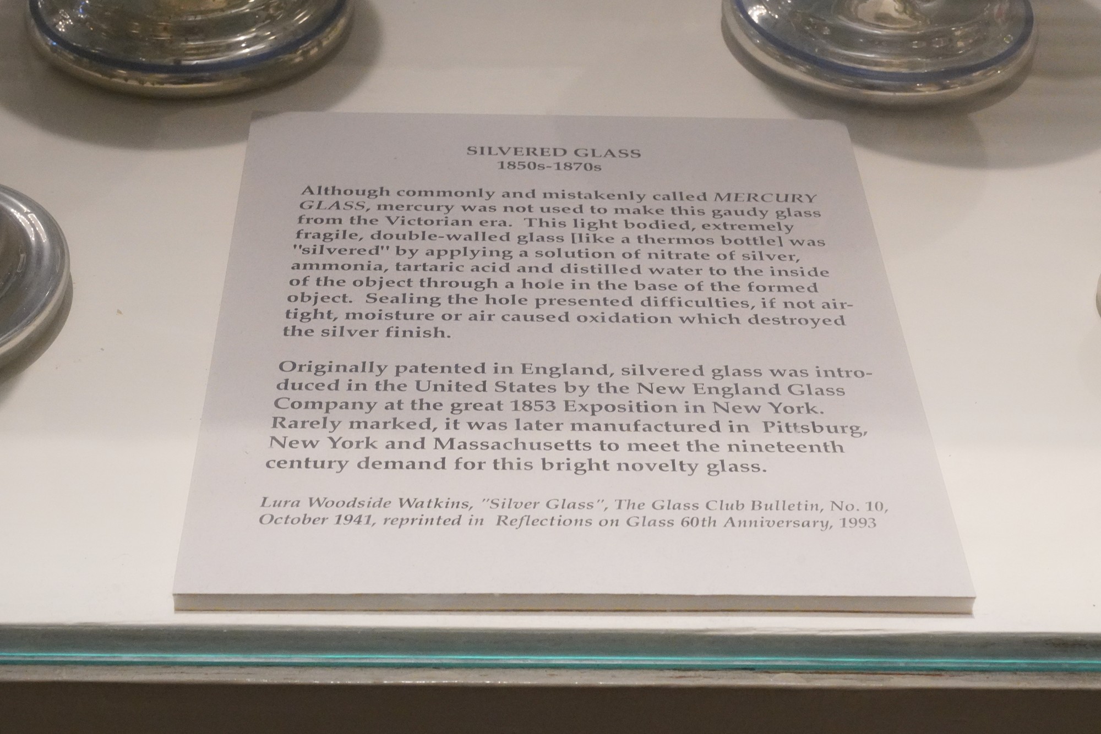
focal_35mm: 45
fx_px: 1376
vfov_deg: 29.9
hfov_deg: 43.6
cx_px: 550
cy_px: 367
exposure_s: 1/80
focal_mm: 45
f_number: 16
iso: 6400
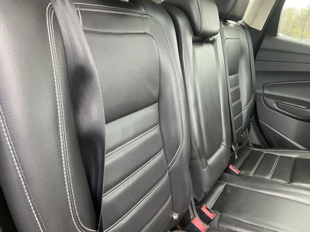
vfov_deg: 48.2
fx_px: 260
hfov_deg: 61.7
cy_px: 116
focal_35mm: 29
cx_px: 155
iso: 125
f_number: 1.8
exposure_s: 1/60
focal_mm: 3
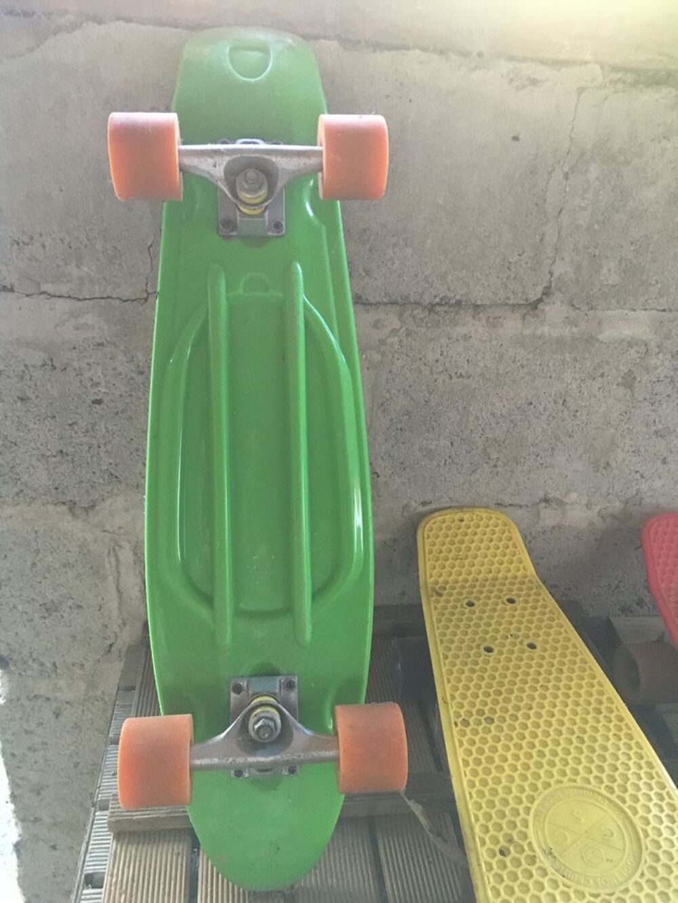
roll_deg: -2.9
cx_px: 339
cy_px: 452
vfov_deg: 61.7
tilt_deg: -24.5
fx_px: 757
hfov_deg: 48.2
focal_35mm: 29
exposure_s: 1/17
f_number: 2.2
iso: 250
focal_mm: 4.15
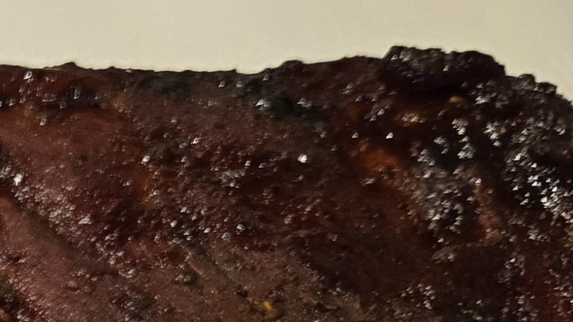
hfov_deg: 16.3
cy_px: 521
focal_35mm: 113
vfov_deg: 10.3
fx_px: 1716
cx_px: -423
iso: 400
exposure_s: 1/120
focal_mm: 5.4
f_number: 1.8
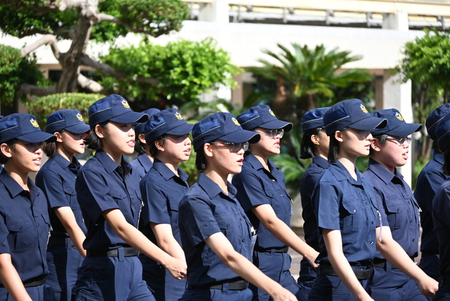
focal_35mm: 218
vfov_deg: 6.3
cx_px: 225
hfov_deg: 9.5
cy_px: 150
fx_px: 2719
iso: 160
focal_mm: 145
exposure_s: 1/500
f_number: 5.6
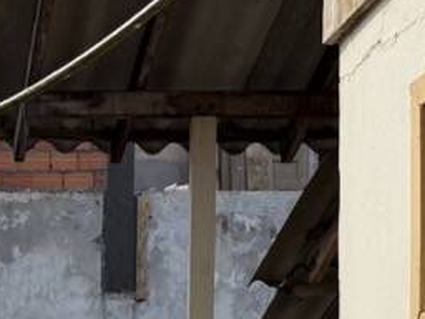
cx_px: -76
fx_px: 1473
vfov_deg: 11.4
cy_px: 588
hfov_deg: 15.8
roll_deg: -0.1
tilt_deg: -3.7
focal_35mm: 120
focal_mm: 6.76
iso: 80
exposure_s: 1/4167
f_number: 1.78
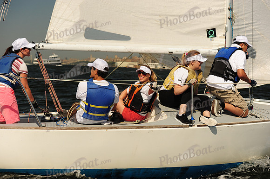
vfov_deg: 19.4
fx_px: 525
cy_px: 90
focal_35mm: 70
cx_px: 135
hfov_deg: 28.9
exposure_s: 1/1250
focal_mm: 70
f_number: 5.6
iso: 320
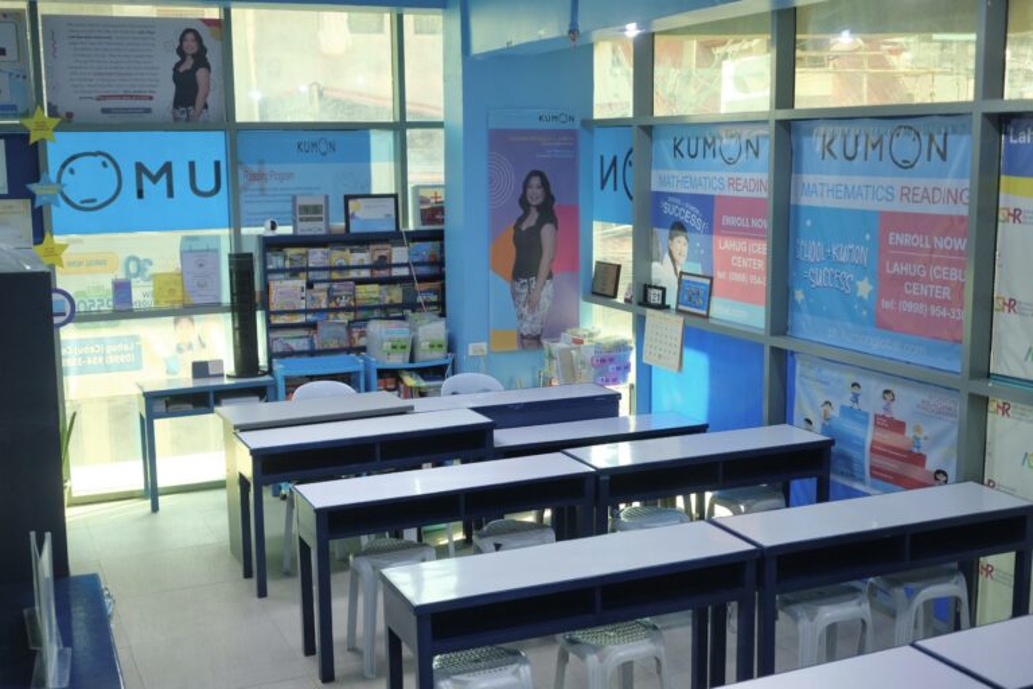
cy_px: 344
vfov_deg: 32.6
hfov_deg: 47.4
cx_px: 516
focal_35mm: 41
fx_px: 1176
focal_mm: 27
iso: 800
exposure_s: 1/100
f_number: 2.8
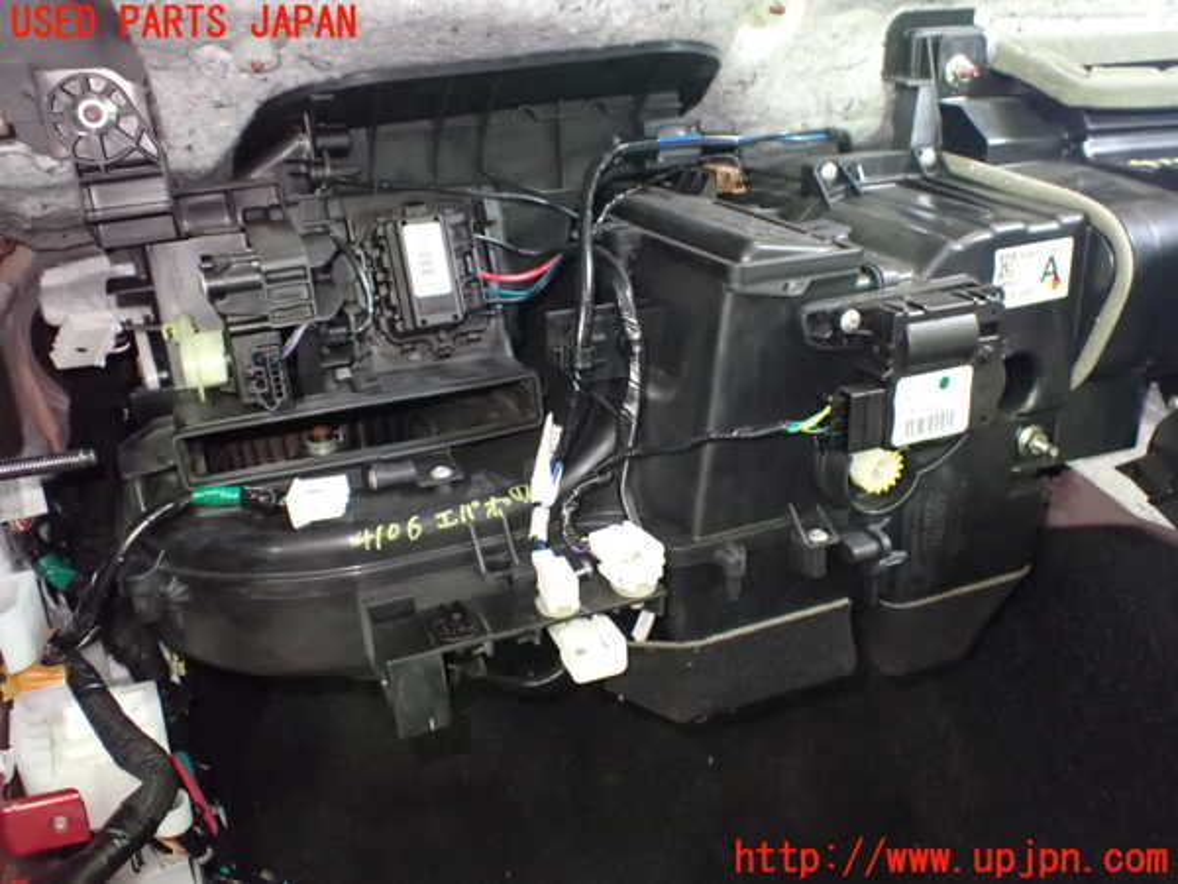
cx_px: 589
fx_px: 1021
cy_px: 442
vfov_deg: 46.8
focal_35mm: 30
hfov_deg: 60.0
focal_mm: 5.4
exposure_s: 1/30
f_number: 2.3
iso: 1250
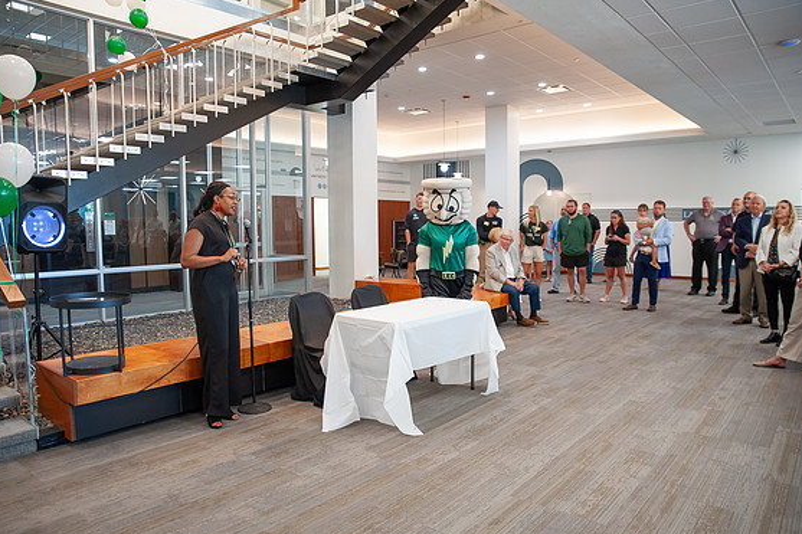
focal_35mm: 25
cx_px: 389
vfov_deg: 51.3
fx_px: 557
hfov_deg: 71.5
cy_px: 275
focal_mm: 24
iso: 1250
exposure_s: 1/160
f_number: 3.2
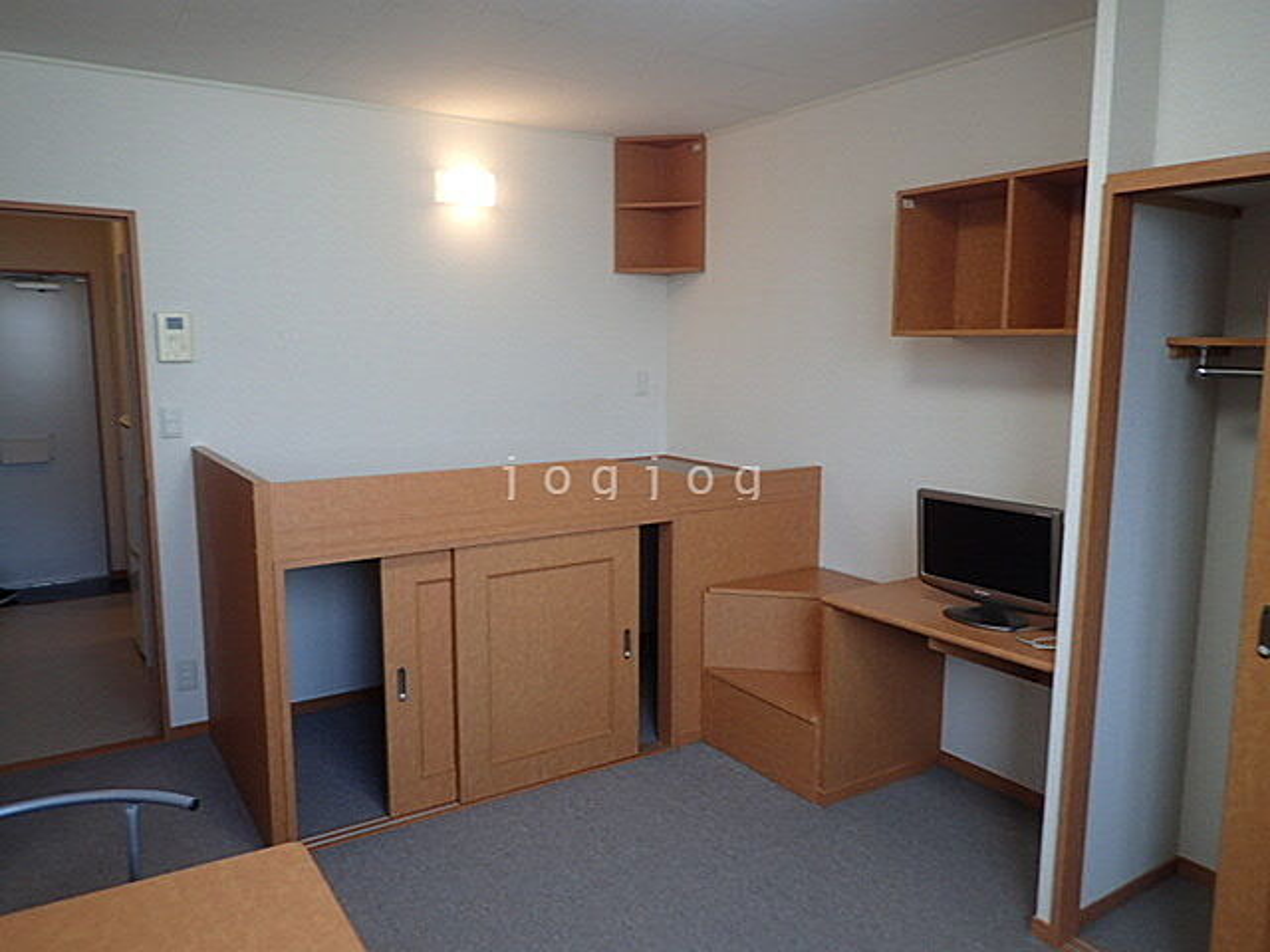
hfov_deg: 69.4
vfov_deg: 54.9
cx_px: 635
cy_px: 476
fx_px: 917
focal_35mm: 25
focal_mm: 4.5
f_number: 2
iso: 100
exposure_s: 1/60
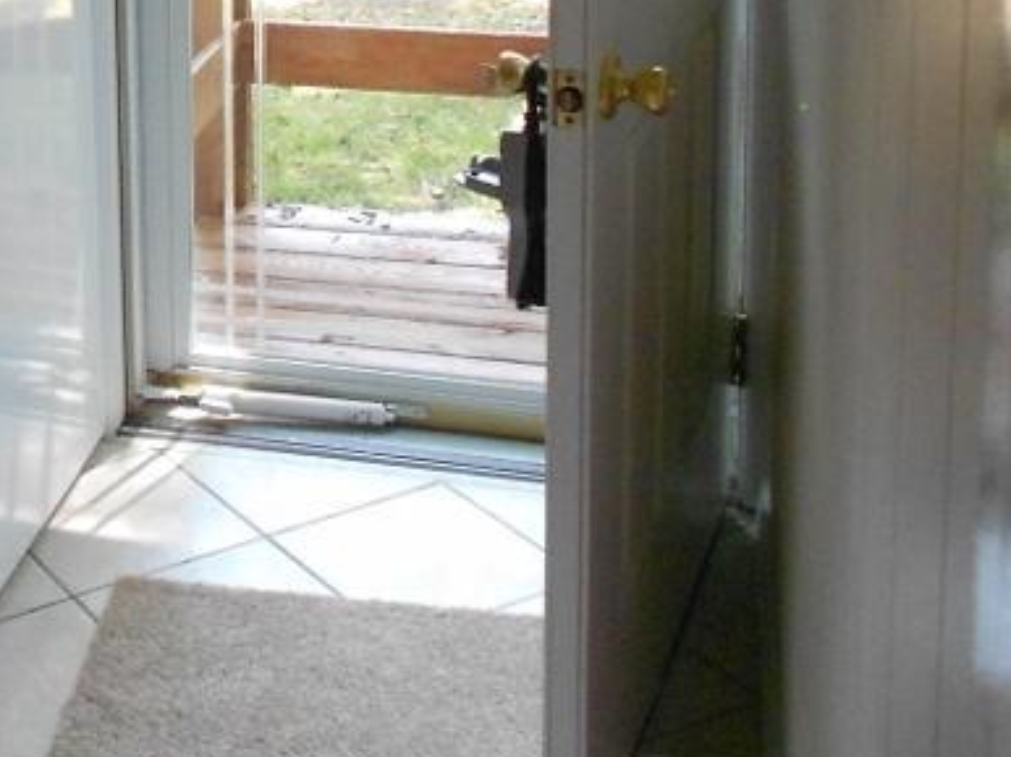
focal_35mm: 69
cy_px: -212
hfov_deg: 26.7
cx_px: 13
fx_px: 2014
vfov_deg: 19.7
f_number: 3.2
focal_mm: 4.6
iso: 400
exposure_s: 1/125
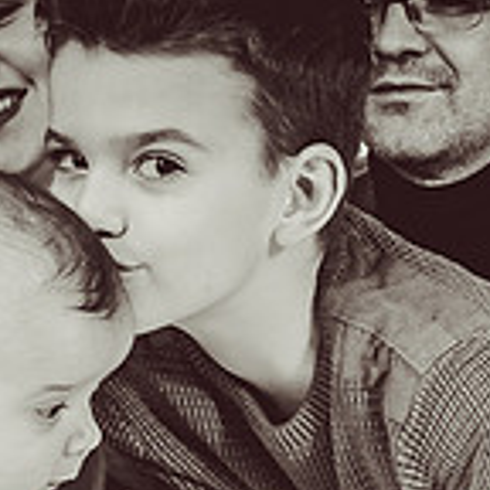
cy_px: 171
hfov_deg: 12.0
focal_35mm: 145
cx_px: 150
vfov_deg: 12.0
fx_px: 2322
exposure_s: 1/80
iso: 100
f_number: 4
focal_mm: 24
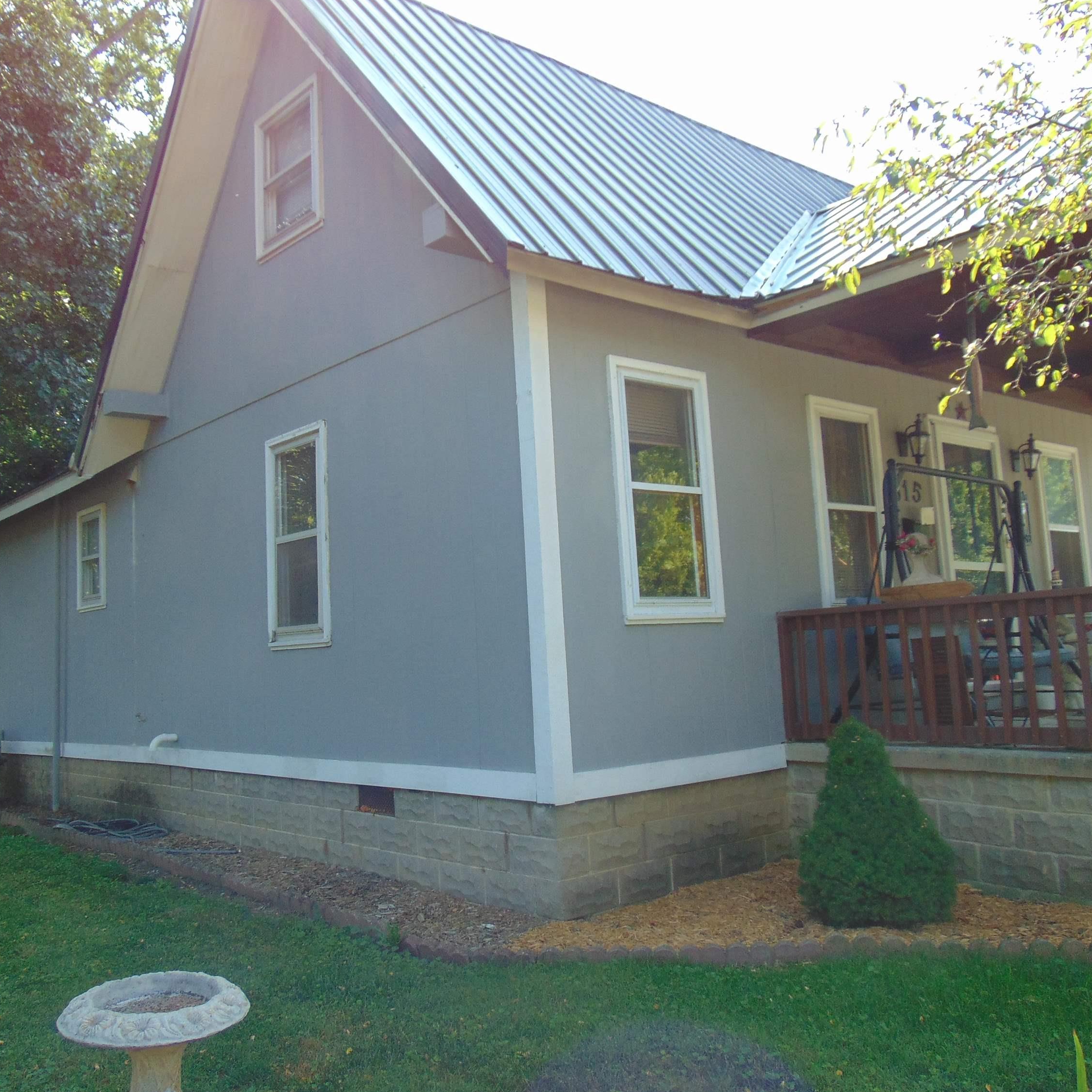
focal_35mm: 30
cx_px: 518
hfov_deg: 54.0
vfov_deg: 54.0
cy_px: 550
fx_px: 1071
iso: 80
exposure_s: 1/200
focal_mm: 4.5
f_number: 3
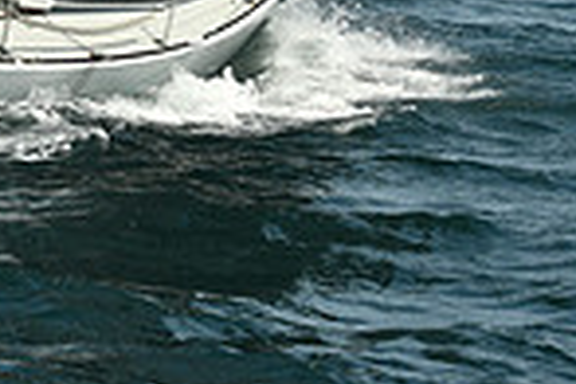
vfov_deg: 4.8
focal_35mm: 276
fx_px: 4416
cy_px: -705
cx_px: 37
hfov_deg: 7.4
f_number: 9
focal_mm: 70
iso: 320
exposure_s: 1/1250
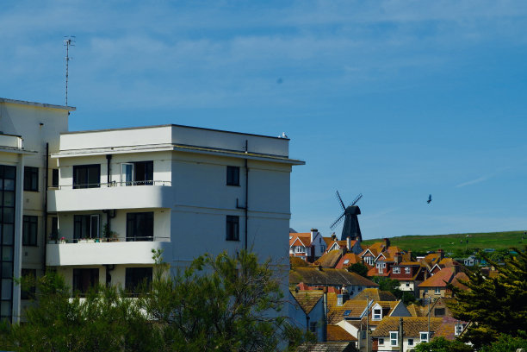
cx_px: 264
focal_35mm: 105
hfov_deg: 19.5
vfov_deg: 13.0
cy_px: 176
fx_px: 1537
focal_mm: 70
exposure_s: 1/200
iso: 100
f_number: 11
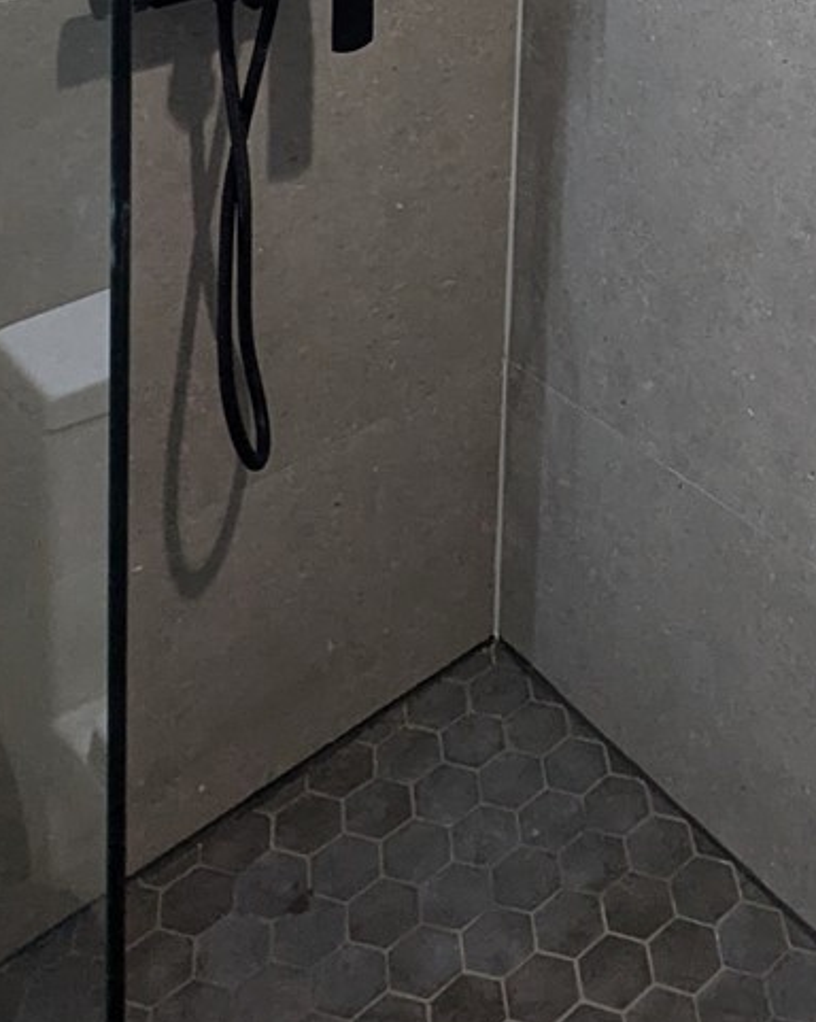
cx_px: 892
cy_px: -378
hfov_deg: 26.8
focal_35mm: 52
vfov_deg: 28.2
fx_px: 1572
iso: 62
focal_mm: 2.35
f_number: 2.2
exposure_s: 1/24
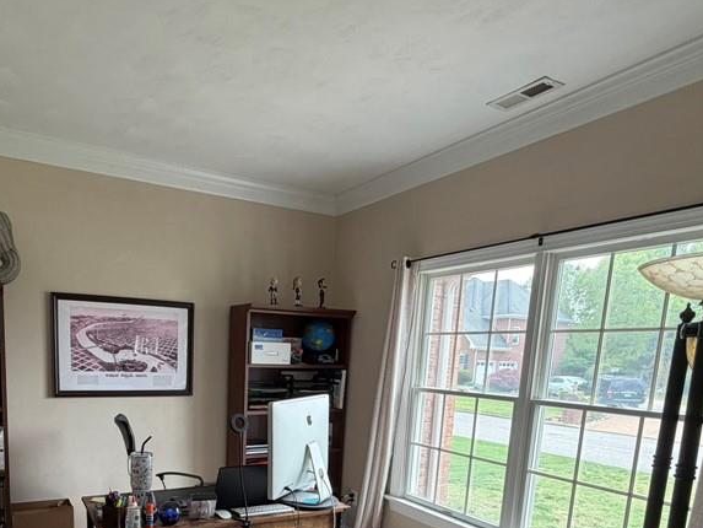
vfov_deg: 51.3
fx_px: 508
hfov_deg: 67.8
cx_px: 244
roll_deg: -1.6
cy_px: 427
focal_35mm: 25
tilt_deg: -8.5
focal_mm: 2.22
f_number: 2.2
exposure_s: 1/121
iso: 125
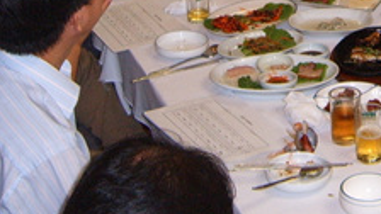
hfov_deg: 18.3
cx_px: 337
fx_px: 1162
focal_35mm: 115
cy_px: -92
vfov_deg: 10.2
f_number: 2.9
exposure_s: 1/30
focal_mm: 6.2
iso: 141
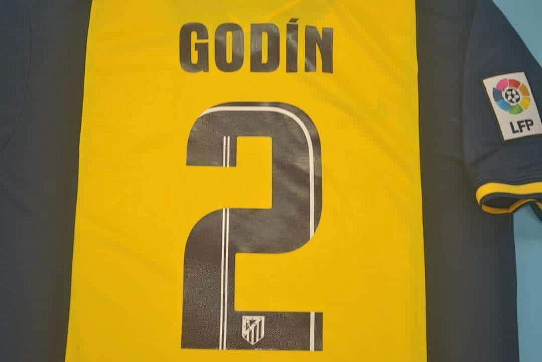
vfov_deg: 18.2
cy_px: 181
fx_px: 1129
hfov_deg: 27.0
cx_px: 271
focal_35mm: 75
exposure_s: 1/60
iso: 200
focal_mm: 50
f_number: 5.6
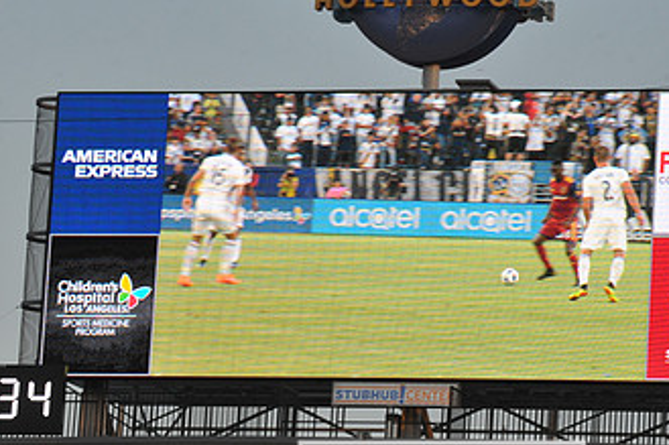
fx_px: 5888
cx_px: 441
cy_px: 163
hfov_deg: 6.5
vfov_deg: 4.3
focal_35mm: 317
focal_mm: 180
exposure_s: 1/400
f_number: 10
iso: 800
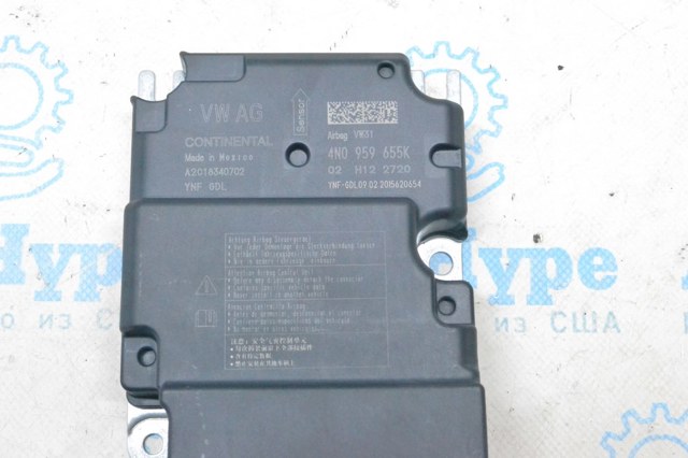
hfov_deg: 35.1
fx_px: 1089
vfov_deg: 23.8
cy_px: 229
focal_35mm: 57
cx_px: 344
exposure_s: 1/125
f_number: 10
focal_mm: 38
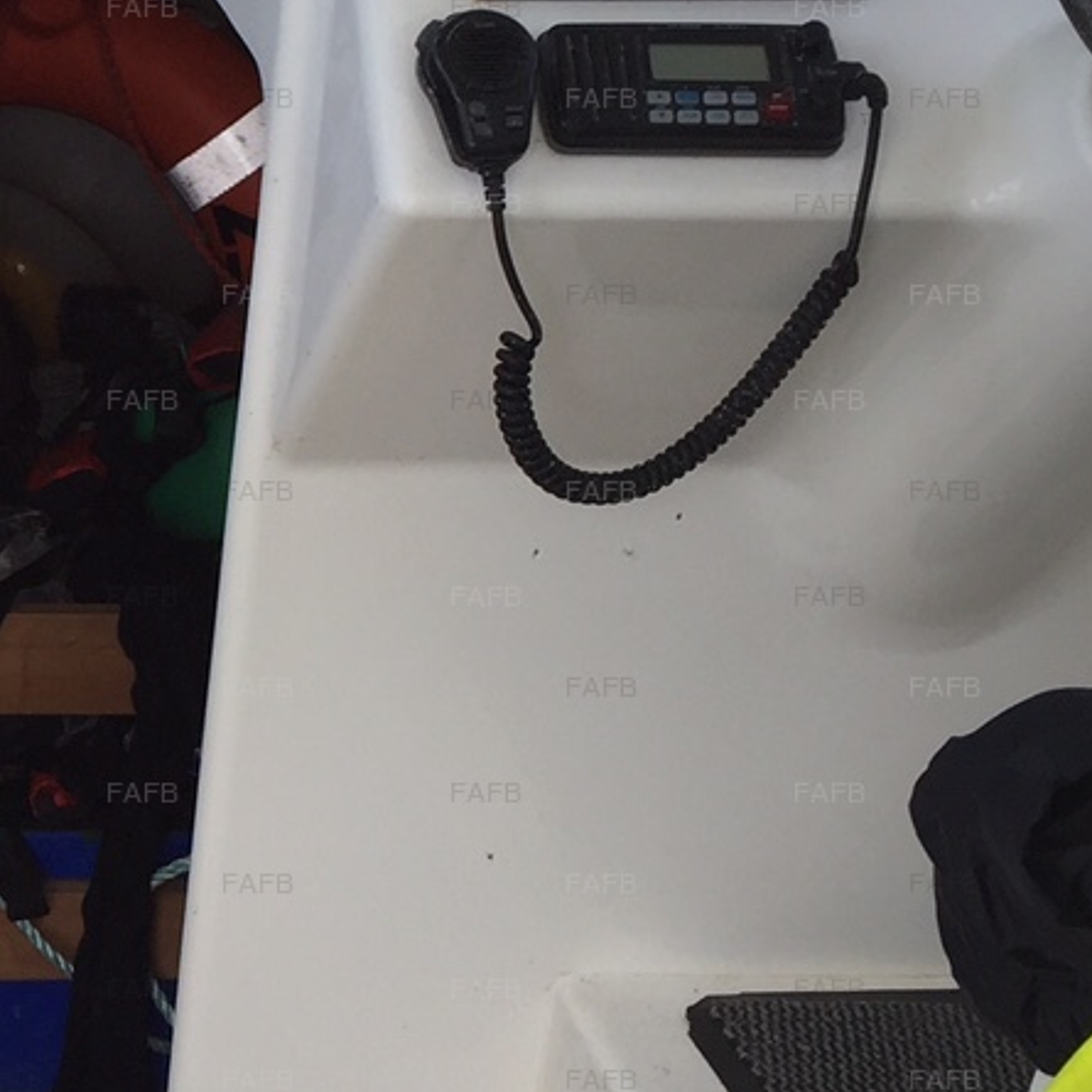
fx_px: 3355
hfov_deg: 16.8
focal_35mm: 94
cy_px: 582
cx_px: -550
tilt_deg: -23.2
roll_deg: +1.3
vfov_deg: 18.5
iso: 32
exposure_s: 1/309
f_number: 2.2
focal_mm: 4.15
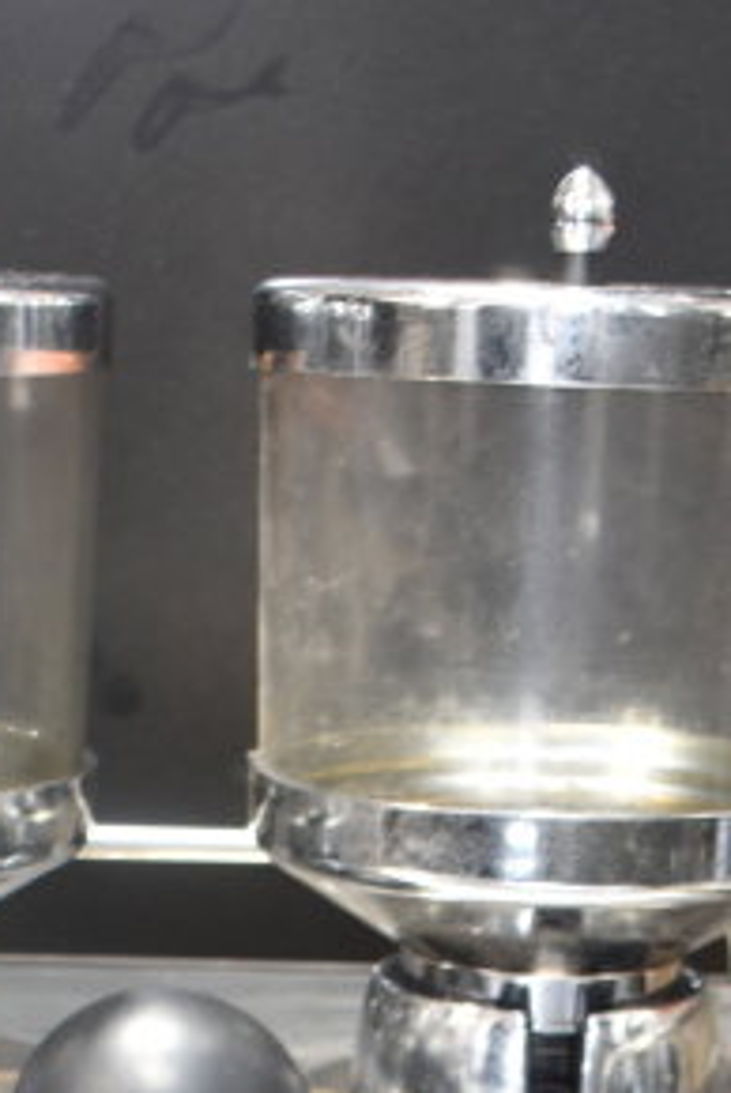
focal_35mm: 104
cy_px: 1713
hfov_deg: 13.2
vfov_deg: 17.4
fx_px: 3160
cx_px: 192
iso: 640
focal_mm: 22
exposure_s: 1/30
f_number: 3.8
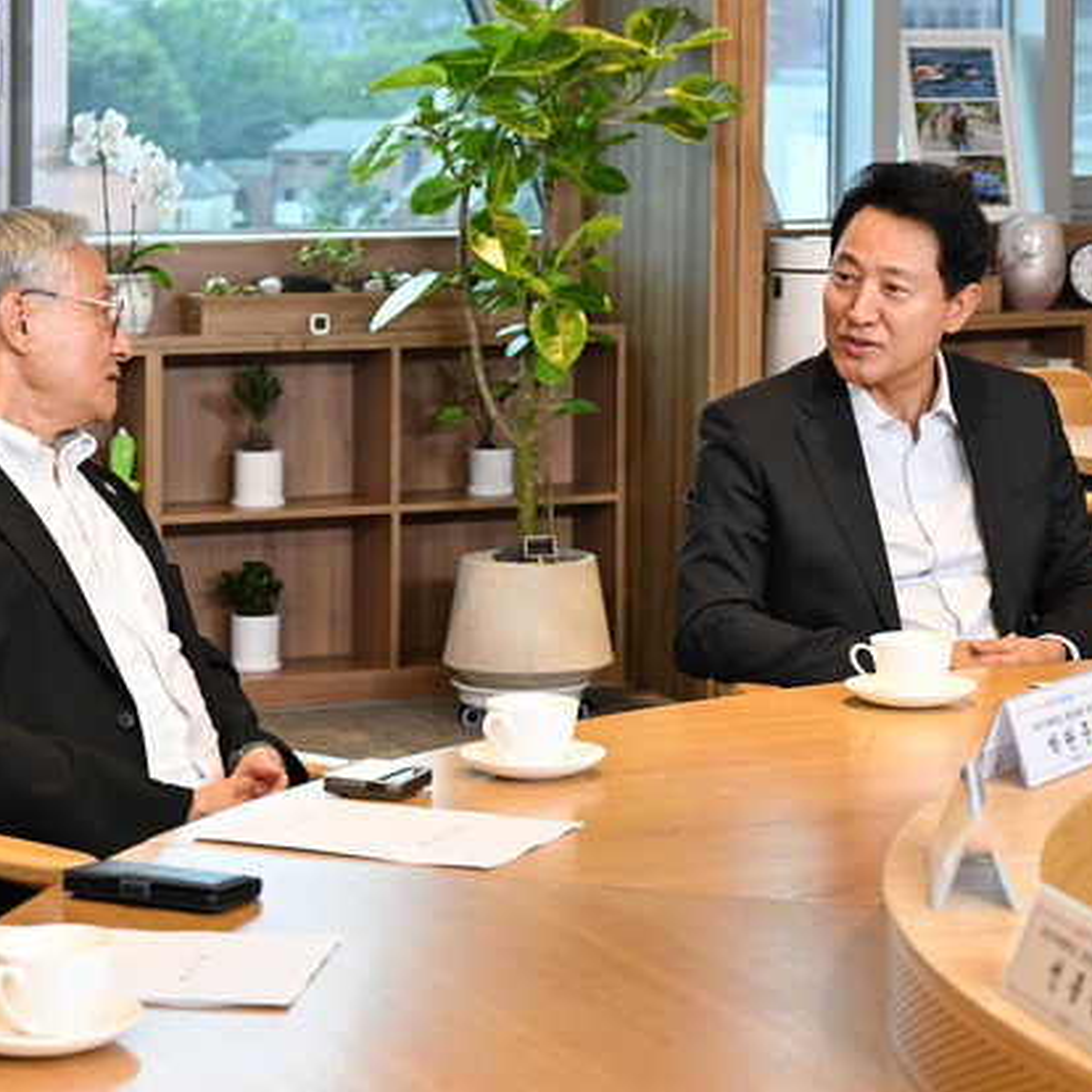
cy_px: 550
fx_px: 3176
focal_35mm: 89
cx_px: 480
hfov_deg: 19.5
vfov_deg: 19.5
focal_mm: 69
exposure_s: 1/250
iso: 3200
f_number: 6
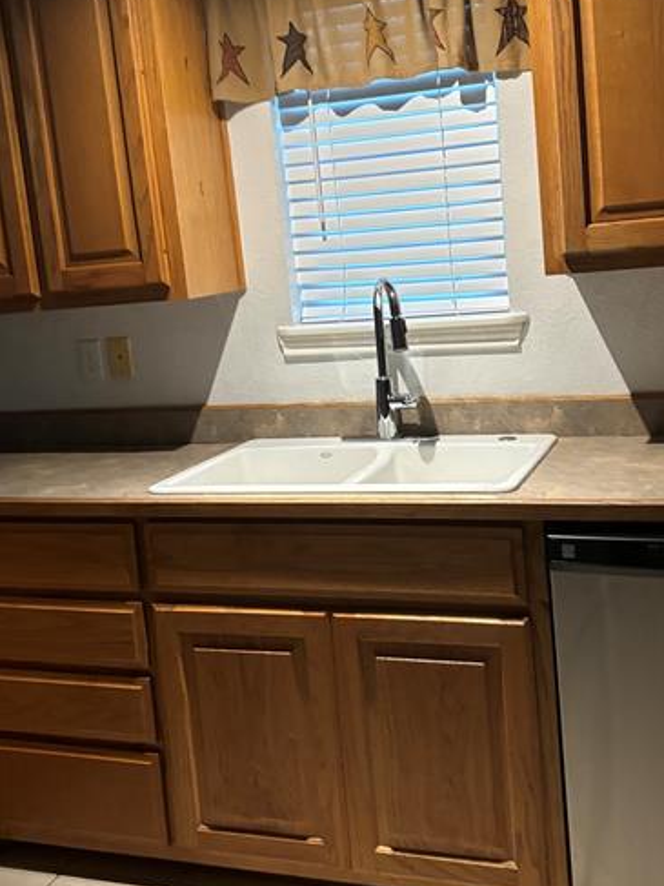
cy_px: 380
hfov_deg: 35.1
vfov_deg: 45.7
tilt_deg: -3.4
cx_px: 377
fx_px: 1049
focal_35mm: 41
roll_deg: +6.1
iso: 400
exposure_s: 1/40
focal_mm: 5.96
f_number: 1.6
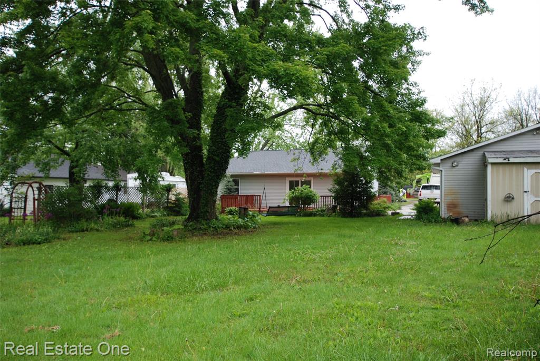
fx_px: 450
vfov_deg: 43.7
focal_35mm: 30
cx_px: 270
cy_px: 180
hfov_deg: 61.9
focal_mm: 20
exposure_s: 1/100
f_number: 5.6
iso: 200
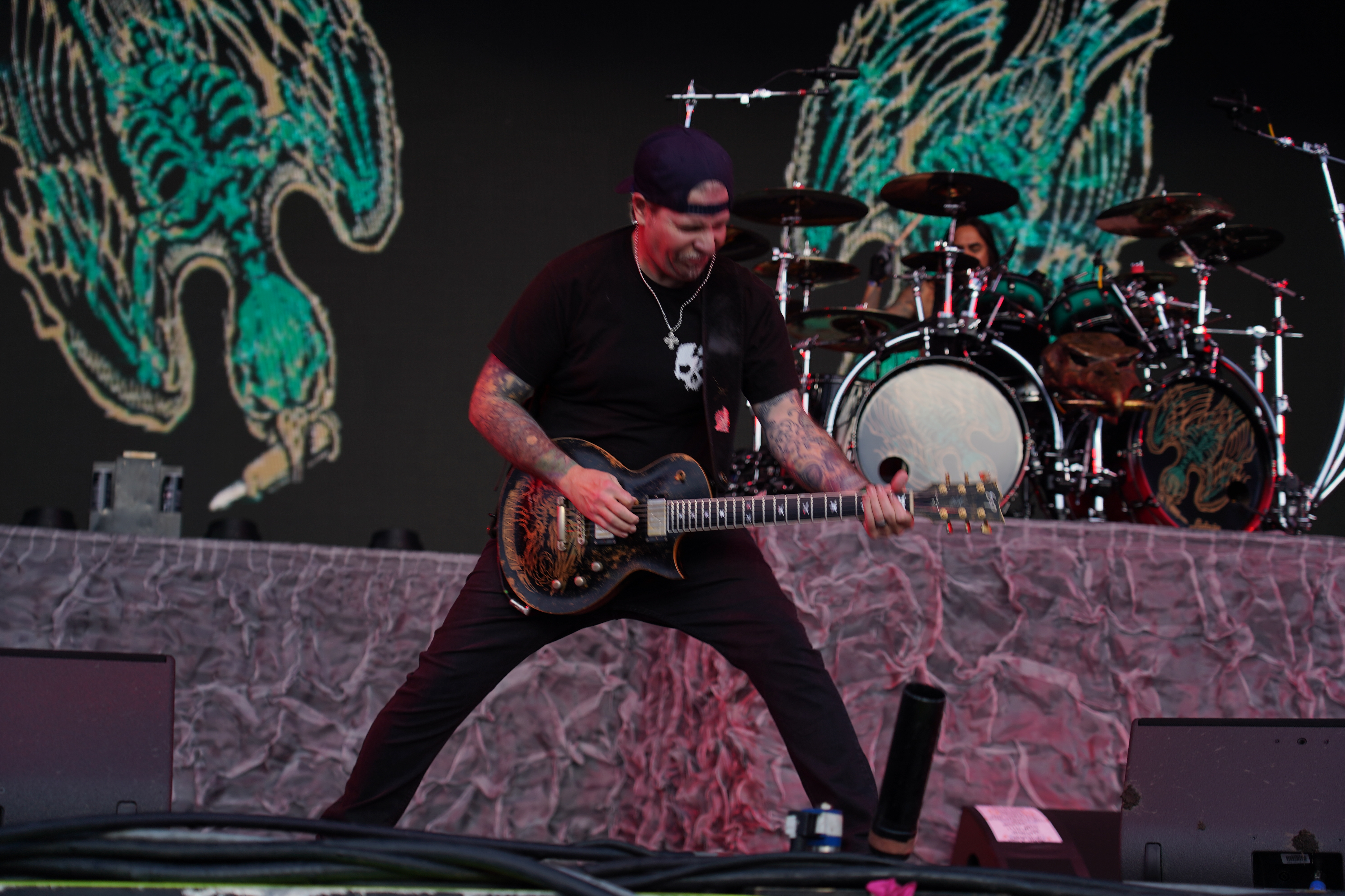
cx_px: 672
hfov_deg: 30.1
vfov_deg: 20.3
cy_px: 448
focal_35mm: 67
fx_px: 2503
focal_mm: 67
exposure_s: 1/125
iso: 125
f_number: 4
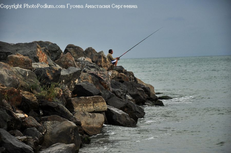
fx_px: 1009
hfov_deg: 13.1
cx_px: 116
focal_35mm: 158
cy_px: 76
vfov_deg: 8.7
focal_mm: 105
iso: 100
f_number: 6.3
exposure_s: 1/250
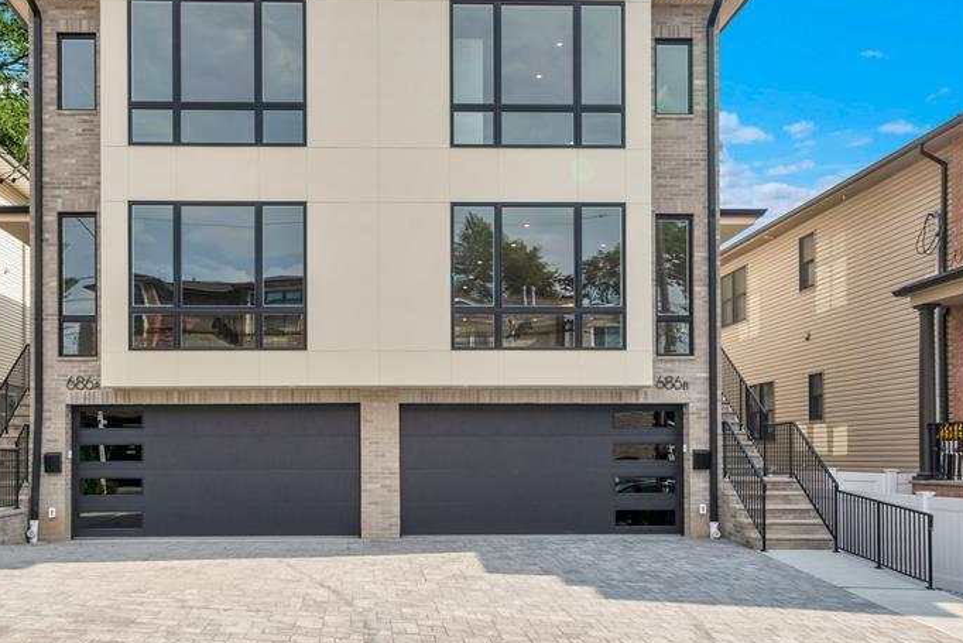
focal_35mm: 36
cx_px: 394
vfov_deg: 36.8
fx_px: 963
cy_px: 281
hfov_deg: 52.8
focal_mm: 24
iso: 100
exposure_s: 1/125
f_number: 9
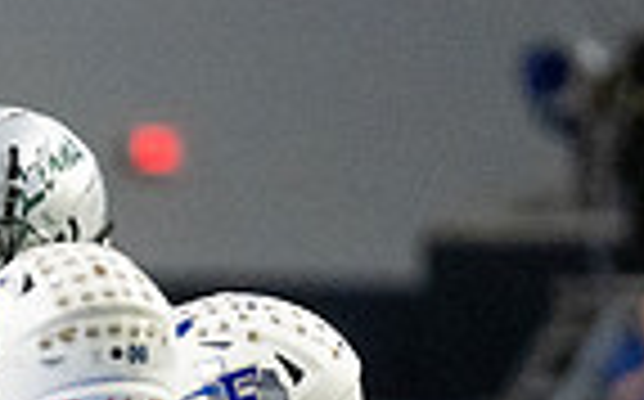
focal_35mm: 1248
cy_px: 717
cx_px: -683
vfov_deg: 1.0
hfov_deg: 1.7
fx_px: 21878
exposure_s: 1/1250
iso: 4000
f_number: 2.8
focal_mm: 200
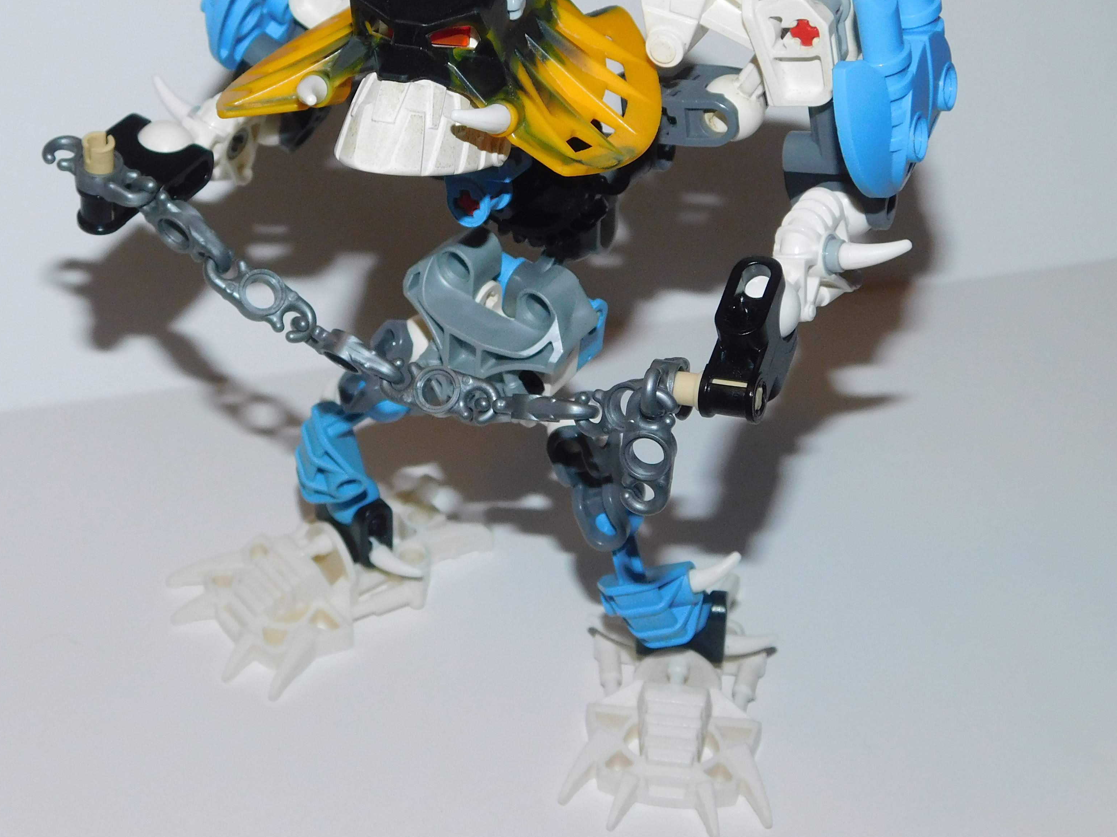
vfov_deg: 21.9
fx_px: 2162
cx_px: 480
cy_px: 340
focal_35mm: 67
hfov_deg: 28.9
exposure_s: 1/30
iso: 200
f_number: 3.7
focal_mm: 8
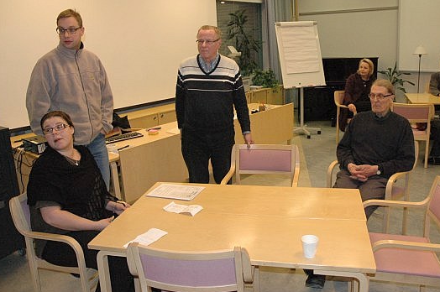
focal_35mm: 31
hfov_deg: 60.3
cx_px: 233
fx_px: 378
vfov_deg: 42.1
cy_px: 127
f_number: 5
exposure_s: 1/125
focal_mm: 18
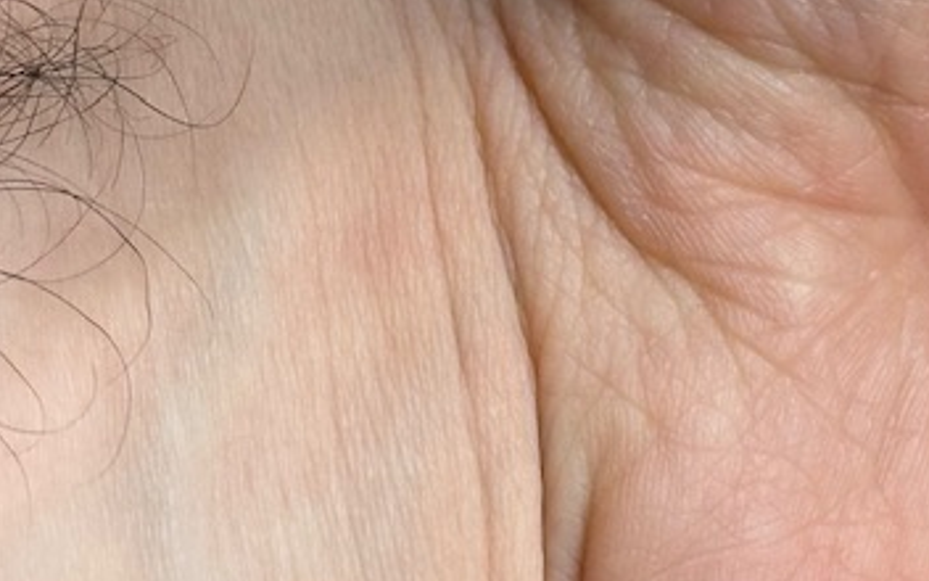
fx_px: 4684
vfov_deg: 6.9
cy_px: -446
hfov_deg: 11.0
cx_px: 1262
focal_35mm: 185
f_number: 1.78
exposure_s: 1/389
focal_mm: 6.86
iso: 64
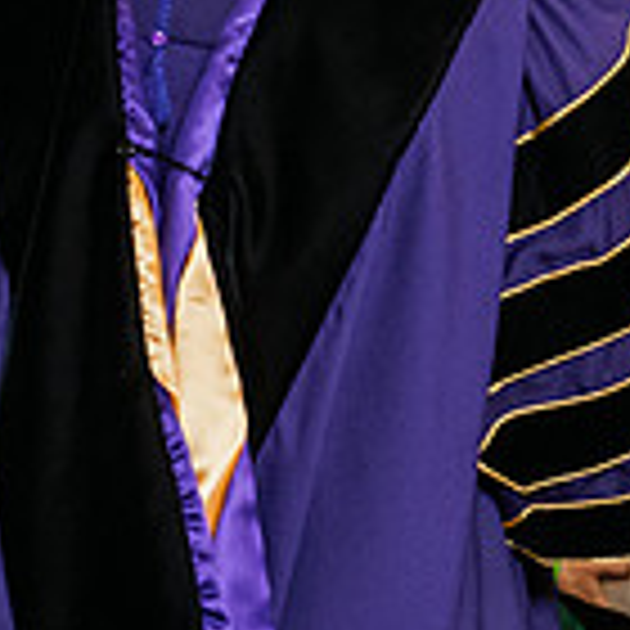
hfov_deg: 7.5
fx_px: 4777
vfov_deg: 7.5
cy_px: -70
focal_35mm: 232
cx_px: 594
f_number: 5
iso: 2500
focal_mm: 66
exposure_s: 1/200
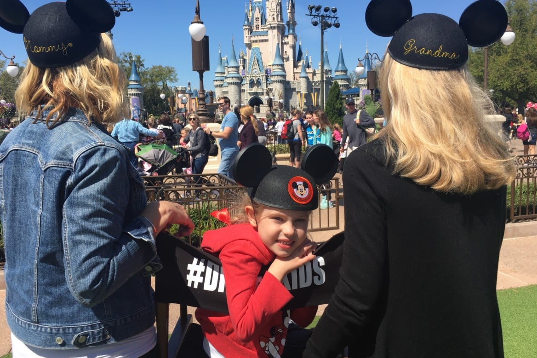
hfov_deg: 60.3
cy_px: 168
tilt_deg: -5.4
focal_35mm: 31
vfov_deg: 42.3
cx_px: 263
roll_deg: +1.3
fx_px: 462
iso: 25
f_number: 2.2
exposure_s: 1/1261
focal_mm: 4.15
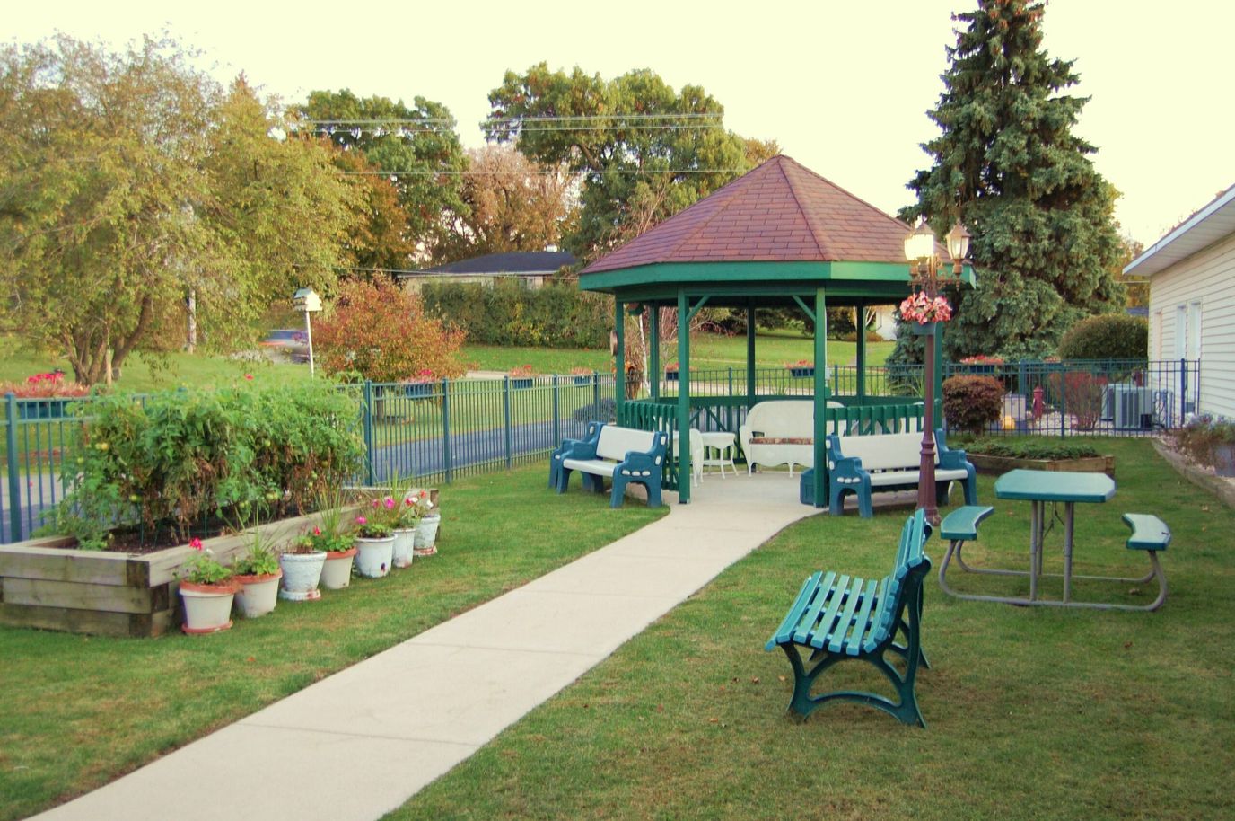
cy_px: 410
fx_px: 1182
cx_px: 618
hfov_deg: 55.2
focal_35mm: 34
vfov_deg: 38.3
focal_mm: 23
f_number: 3.8
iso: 800
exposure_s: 1/10
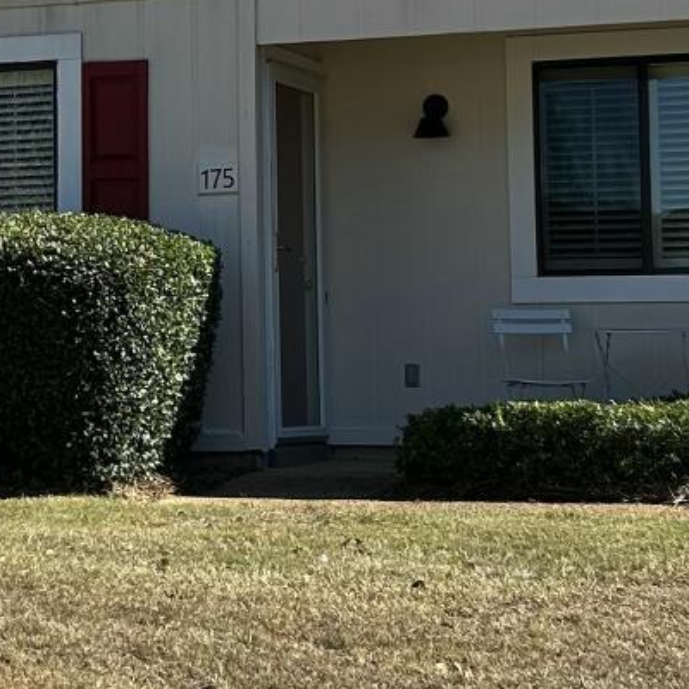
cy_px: 65
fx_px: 2590
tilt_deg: +6.2
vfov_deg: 15.0
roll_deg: +0.5
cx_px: 31
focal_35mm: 115
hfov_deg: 14.9
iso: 50
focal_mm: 5.7
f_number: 1.5
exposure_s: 1/2762
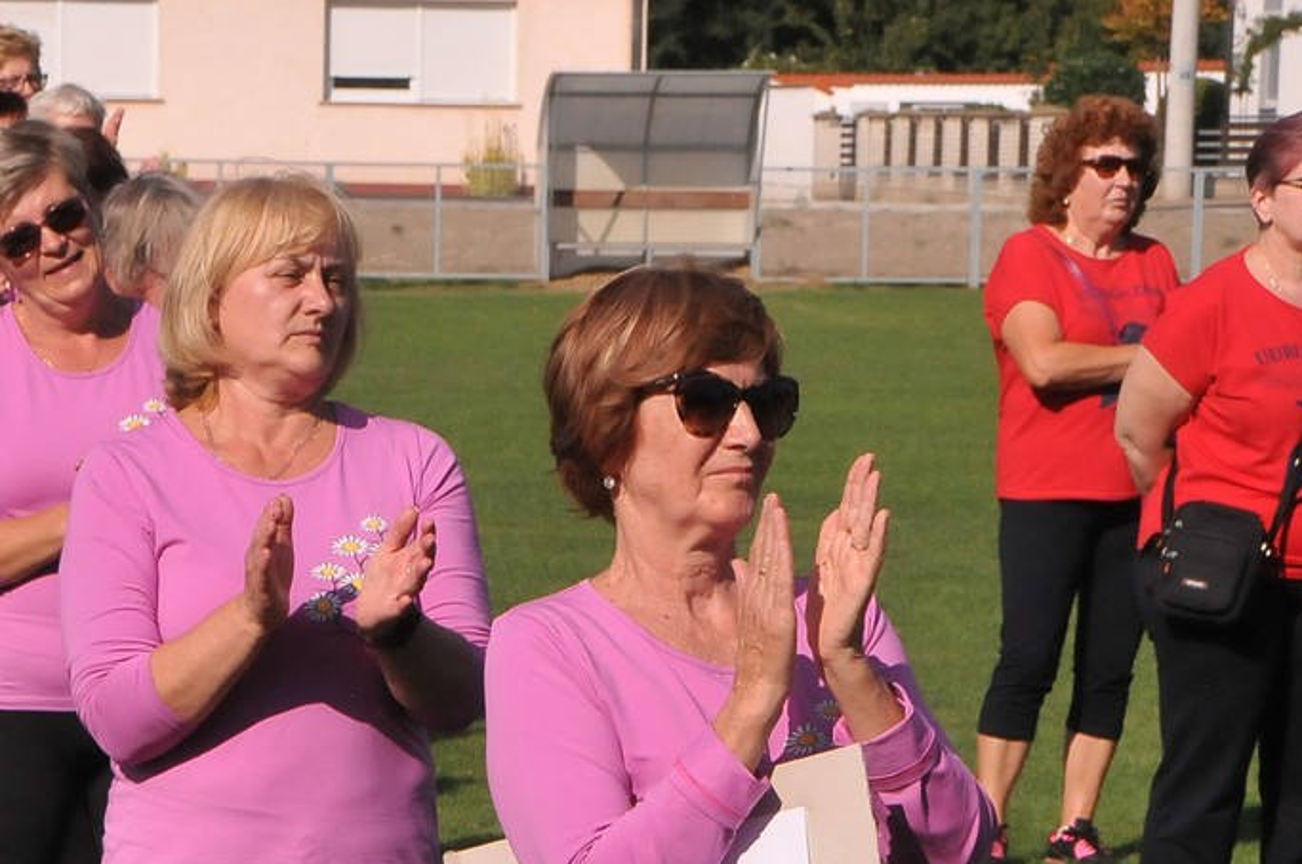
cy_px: 647
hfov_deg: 9.6
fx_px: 7718
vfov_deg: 6.4
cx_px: 366
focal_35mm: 214
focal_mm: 95
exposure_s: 1/1600
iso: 2000
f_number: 20
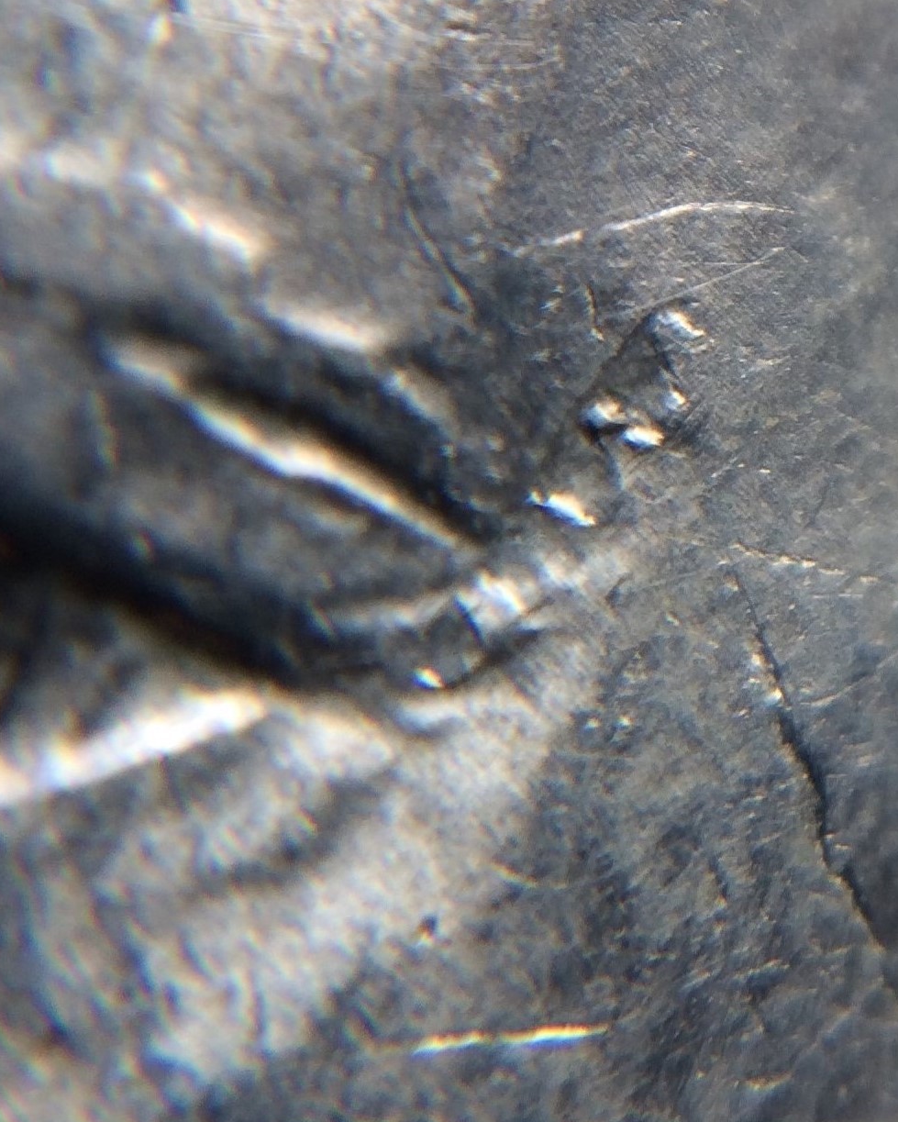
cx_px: 439
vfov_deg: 57.2
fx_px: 1029
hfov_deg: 47.1
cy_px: 569
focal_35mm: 31
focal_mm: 4.15
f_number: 2.2
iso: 40
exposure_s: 1/120
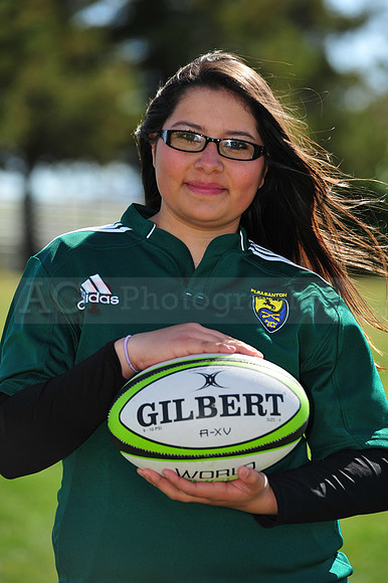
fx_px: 3237
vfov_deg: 10.3
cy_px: 292
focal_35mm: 200
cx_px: 194
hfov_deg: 6.9
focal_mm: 200
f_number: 4.5
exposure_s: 1/800
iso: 200
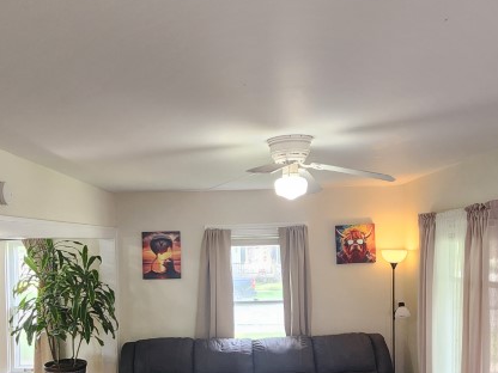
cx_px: 209
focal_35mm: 32
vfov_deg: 43.1
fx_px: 460
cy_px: 269
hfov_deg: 56.5
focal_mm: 2.2
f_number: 2.2
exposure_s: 1/60
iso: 320
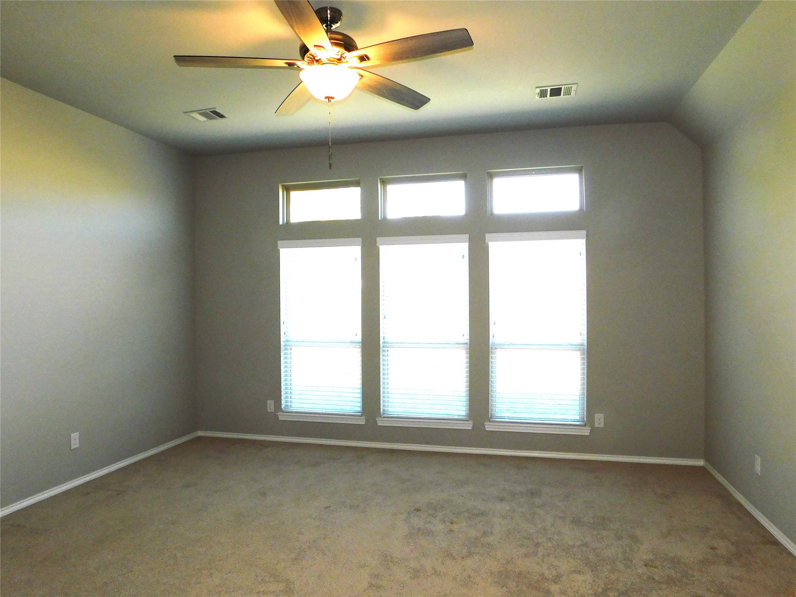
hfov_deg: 71.6
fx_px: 552
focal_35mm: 24
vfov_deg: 56.8
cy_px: 298
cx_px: 398
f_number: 3
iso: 125
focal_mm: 4.1
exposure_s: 1/100
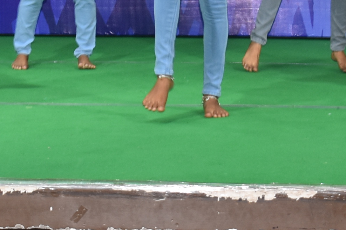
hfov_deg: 12.5
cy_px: -116
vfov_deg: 8.2
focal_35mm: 164
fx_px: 1576
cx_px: 125
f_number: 3.8
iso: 400
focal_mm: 24
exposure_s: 1/60
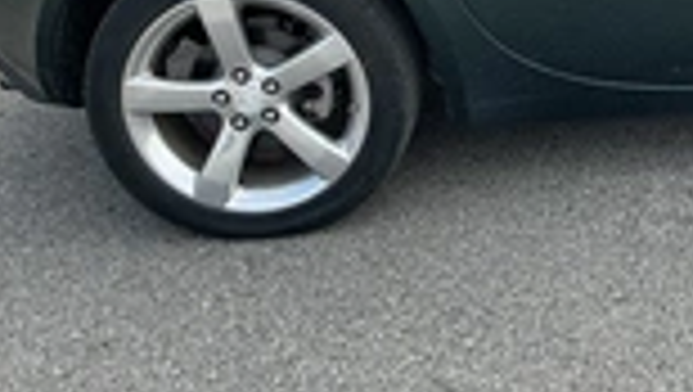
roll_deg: +0.1
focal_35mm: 79
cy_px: -77
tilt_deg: -15.4
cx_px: 770
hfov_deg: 24.9
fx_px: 1453
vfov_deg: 14.8
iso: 25
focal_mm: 3
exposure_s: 1/504
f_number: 1.8
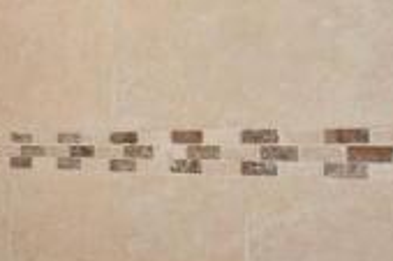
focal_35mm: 58
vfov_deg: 23.3
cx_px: -331
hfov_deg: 21.2
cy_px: 163
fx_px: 633
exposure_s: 1/20
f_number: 11
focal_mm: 10
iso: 200
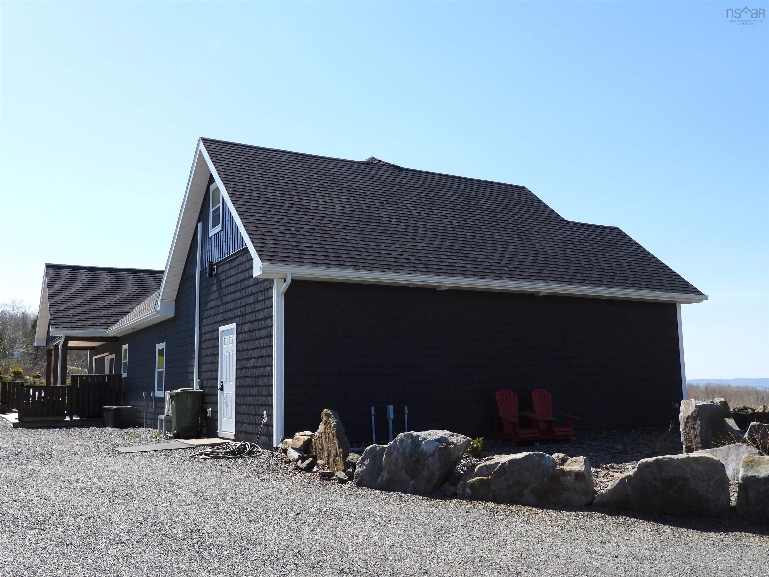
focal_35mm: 32
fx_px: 711
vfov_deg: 44.2
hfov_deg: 56.8
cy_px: 288
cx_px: 384
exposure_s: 1/1000
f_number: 3.2
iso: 100
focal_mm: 5.8
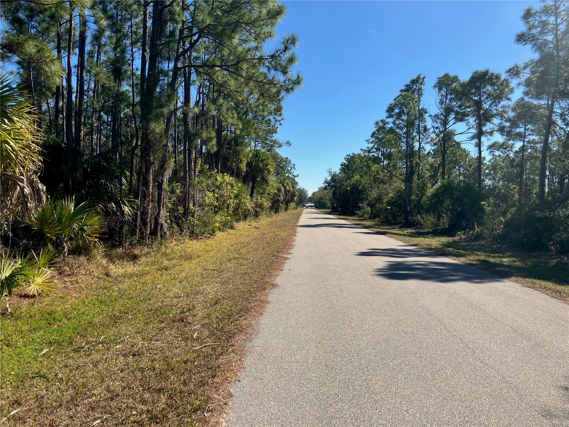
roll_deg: -0.8
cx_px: 284
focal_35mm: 28
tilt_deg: +0.7
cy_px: 214
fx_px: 460
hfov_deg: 63.4
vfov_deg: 49.7
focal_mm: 3.99
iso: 32
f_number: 1.8
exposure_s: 1/1799
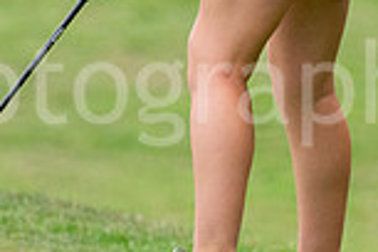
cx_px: 163
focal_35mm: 1701
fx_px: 17859
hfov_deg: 1.2
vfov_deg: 0.8
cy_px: -32
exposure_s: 1/1600
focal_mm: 300
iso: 500
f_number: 4
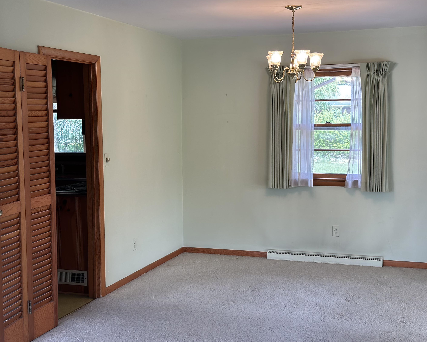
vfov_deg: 29.7
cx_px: 216
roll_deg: -0.1
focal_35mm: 51
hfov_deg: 36.7
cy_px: 169
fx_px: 645
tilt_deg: -6.4
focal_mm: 6.86
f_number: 1.78
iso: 100
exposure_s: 1/170
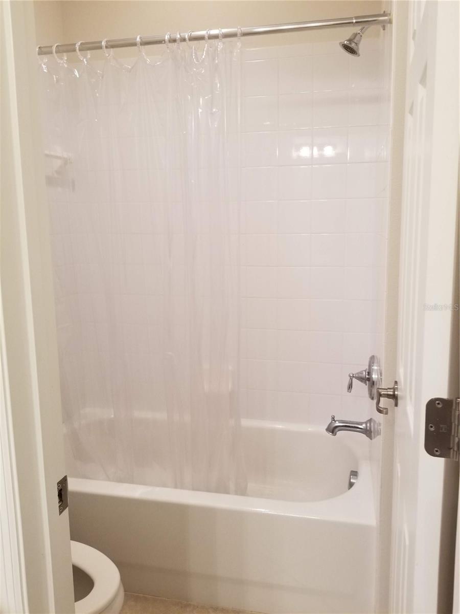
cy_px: 307
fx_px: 461
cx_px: 230
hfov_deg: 53.1
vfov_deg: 67.3
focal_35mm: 26
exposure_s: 1/30
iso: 160
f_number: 1.7
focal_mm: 4.25
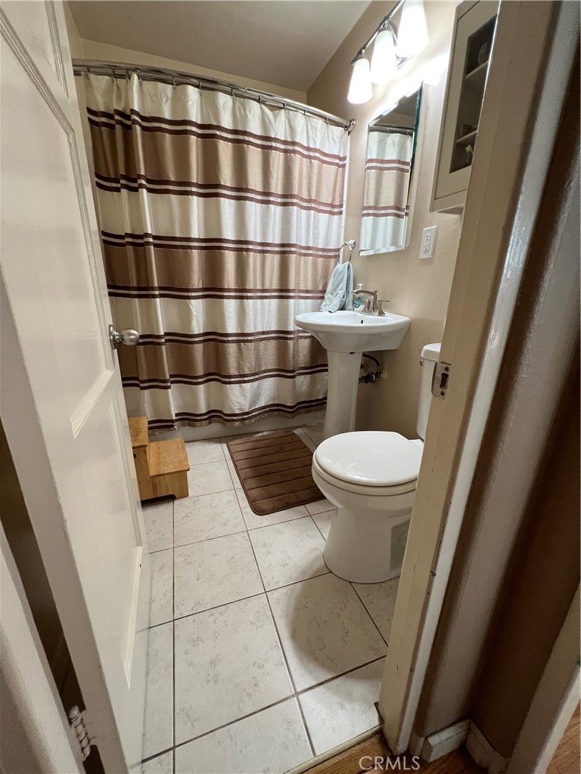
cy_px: 387
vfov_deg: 106.2
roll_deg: -0.7
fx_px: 291
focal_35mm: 13
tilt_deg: -18.0
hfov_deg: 89.9
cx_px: 290
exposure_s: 1/120
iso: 200
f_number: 1.8
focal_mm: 1.57
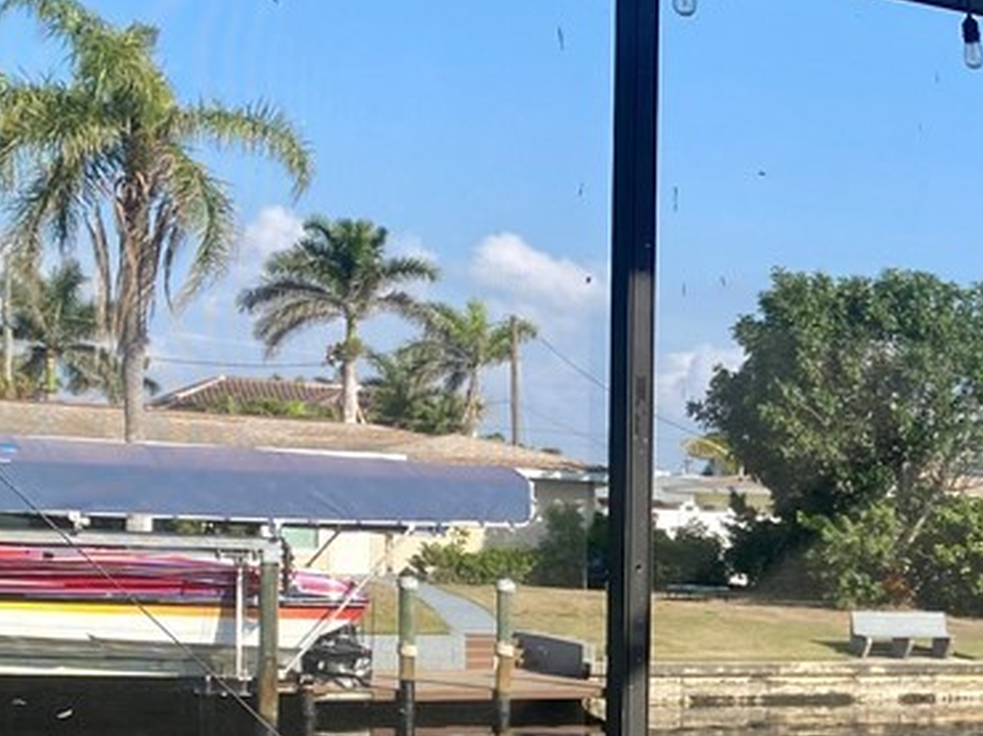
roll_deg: -2.2
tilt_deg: -4.2
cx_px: 1296
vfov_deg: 19.9
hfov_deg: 23.7
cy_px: 715
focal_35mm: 72
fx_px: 2043
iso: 32
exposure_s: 1/1522
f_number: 1.8
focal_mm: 4.25
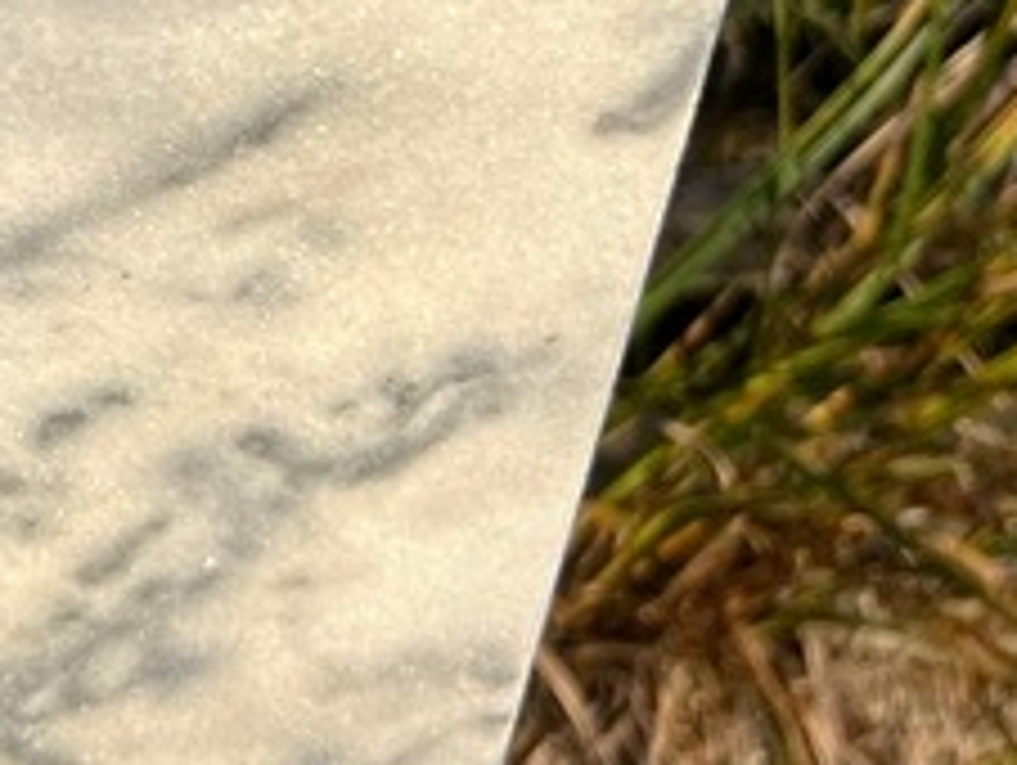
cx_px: -698
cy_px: -216
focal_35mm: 92
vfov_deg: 15.4
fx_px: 2706
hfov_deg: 17.9
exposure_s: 1/2841
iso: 50
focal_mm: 5.7
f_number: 1.5
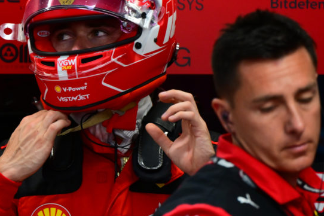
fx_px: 5101
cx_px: 128
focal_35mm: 567
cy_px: 87
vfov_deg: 2.4
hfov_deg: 3.6
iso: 1600
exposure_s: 1/400
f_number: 2.8
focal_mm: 200
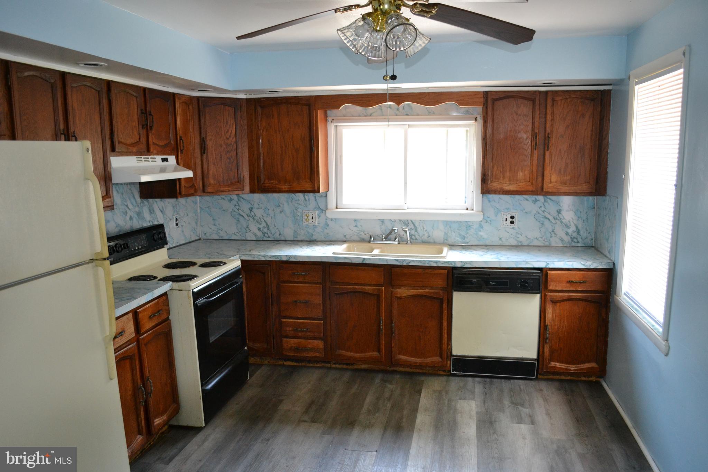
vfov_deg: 47.9
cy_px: 236
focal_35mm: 27
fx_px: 531
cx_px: 354
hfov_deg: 67.4
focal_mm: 18
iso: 1250
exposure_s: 1/60
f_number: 3.5
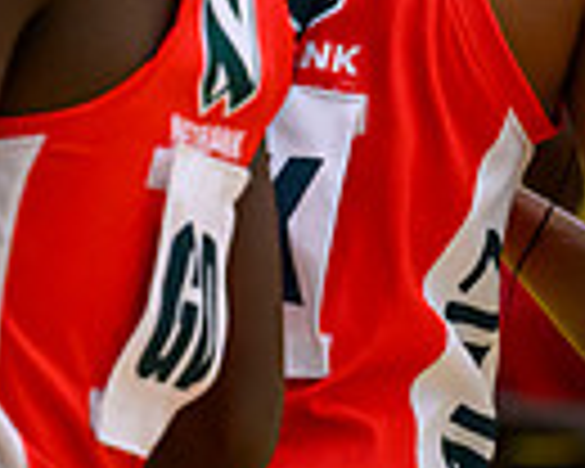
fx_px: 17262
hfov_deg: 1.9
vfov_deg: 1.6
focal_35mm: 997
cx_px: -26
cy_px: -334
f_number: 3.2
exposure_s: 1/1000
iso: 4000
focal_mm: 170
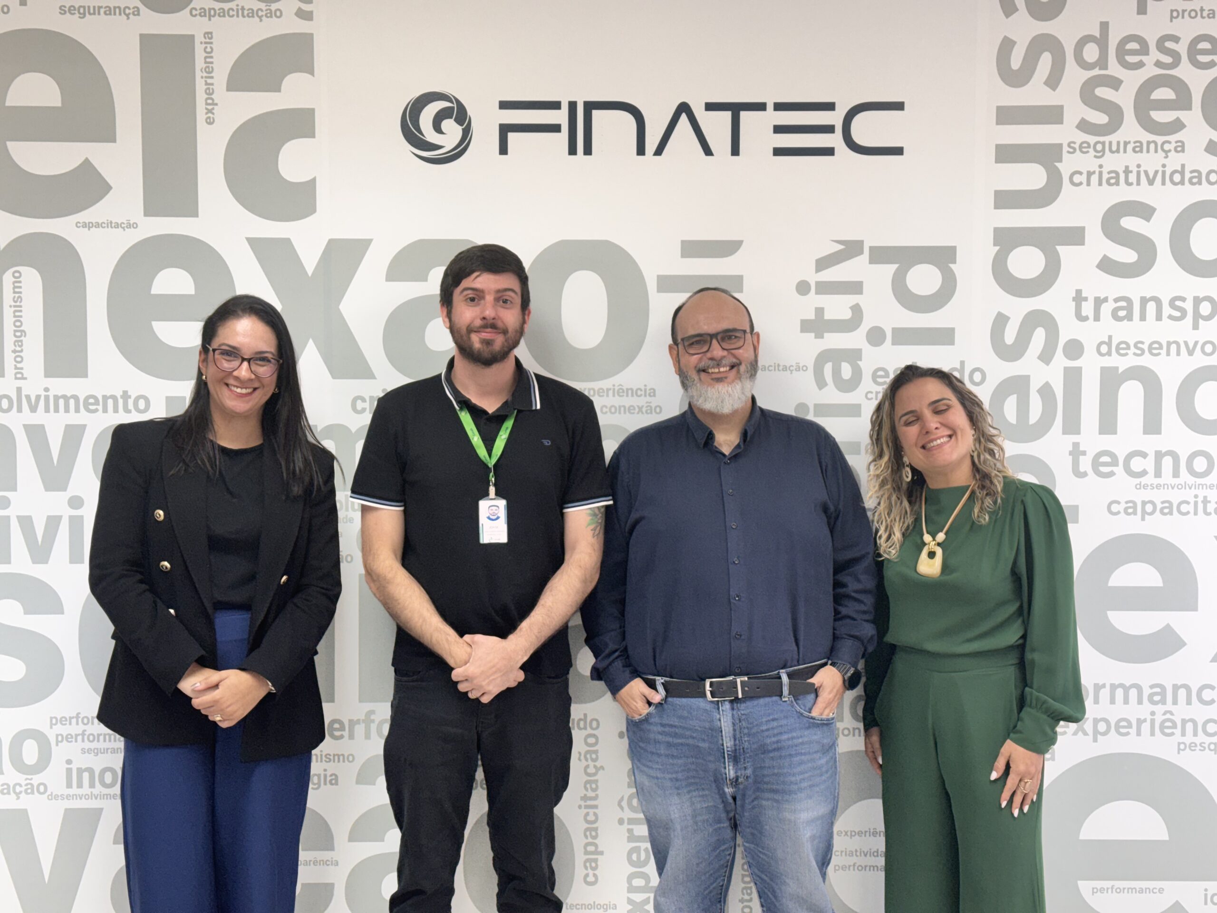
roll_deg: -0.3
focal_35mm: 48
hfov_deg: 39.7
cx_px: 608
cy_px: 456
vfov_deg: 30.3
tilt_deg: -3.2
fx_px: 1688
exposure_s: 1/60
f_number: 1.78
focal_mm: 6.76
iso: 64
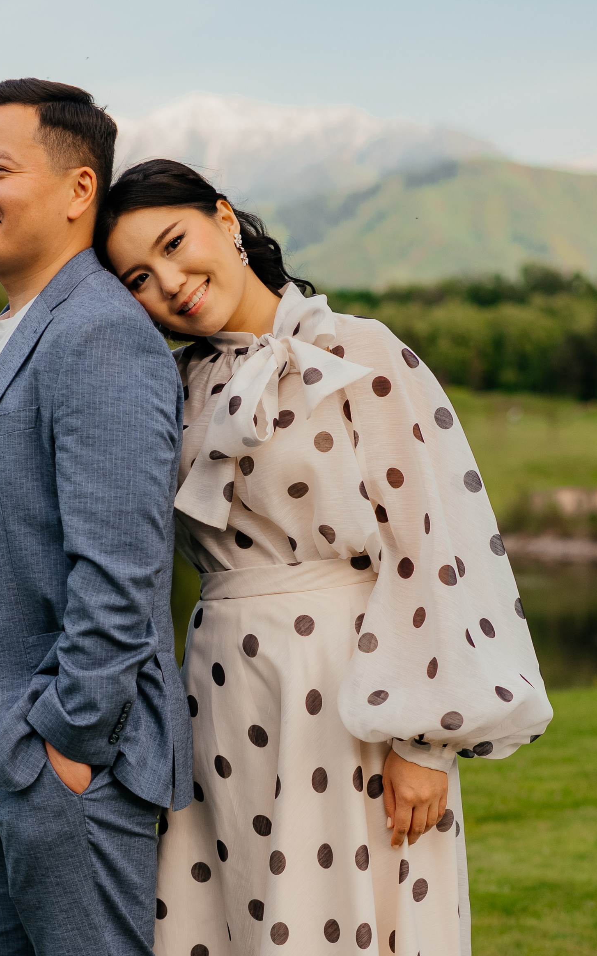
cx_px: 199
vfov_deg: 24.5
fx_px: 2187
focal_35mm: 84
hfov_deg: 15.5
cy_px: 647
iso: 250
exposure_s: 1/500
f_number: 2.5
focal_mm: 50
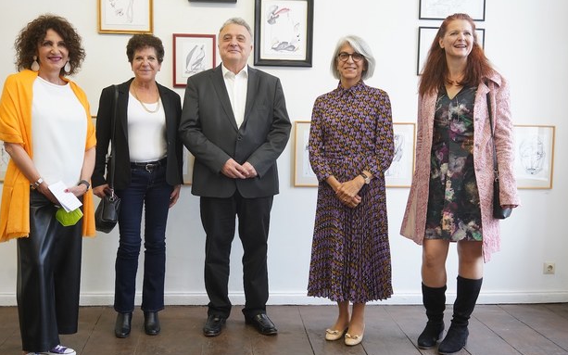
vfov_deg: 32.8
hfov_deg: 50.4
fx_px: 604
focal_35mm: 39
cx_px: 264
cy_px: 189
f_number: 4.5
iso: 800
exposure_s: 1/30
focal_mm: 35
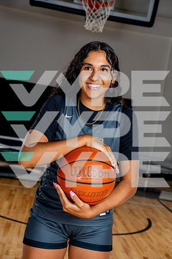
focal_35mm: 62
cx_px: 86
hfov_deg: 21.9
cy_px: 130
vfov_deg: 32.4
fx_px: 444
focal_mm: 62
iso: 200
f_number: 5.6
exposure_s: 1/250
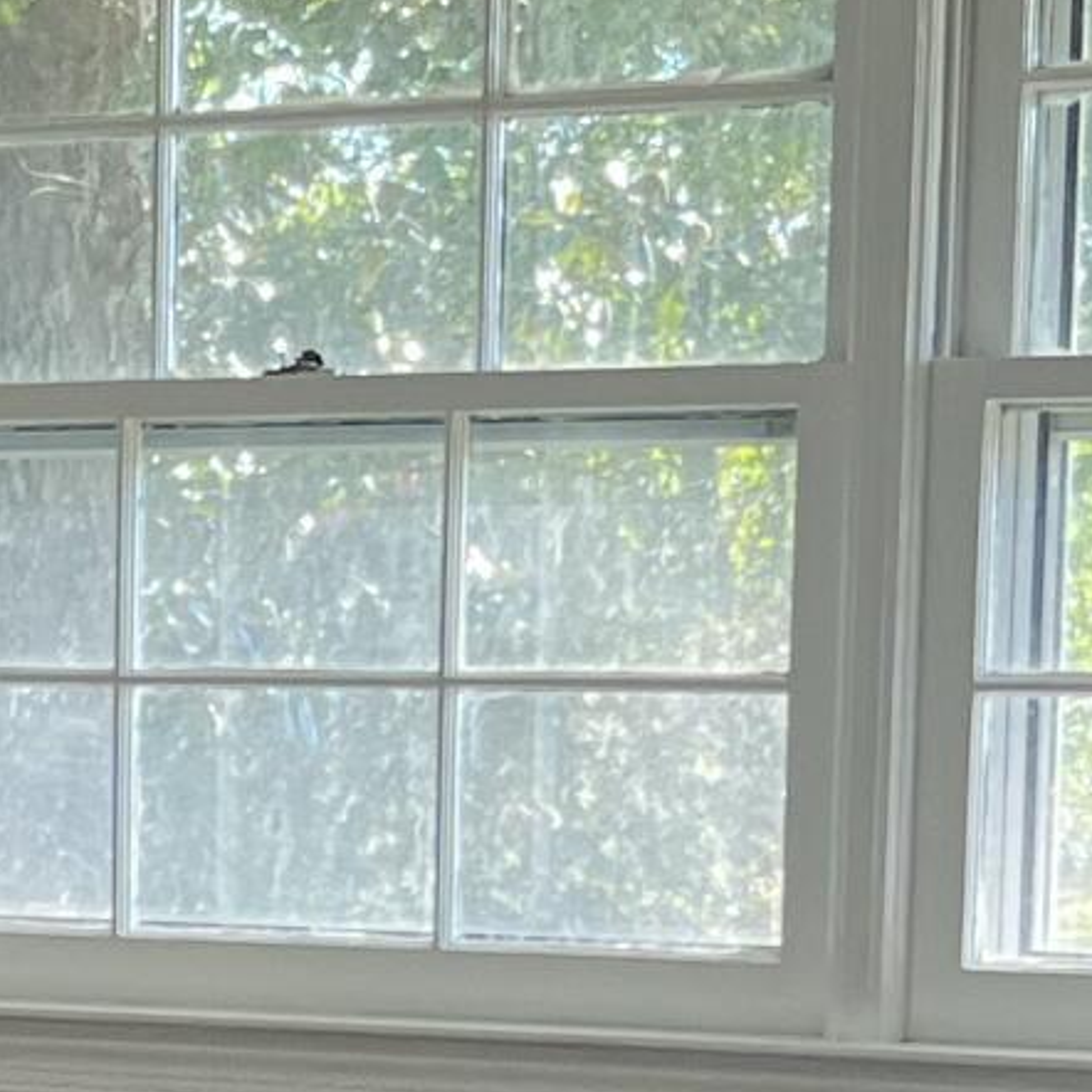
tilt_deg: -9.2
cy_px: 1381
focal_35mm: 156
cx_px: -731
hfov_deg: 10.6
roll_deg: +1.1
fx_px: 5568
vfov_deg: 11.0
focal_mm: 5.1
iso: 100
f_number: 1.6
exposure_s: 1/120
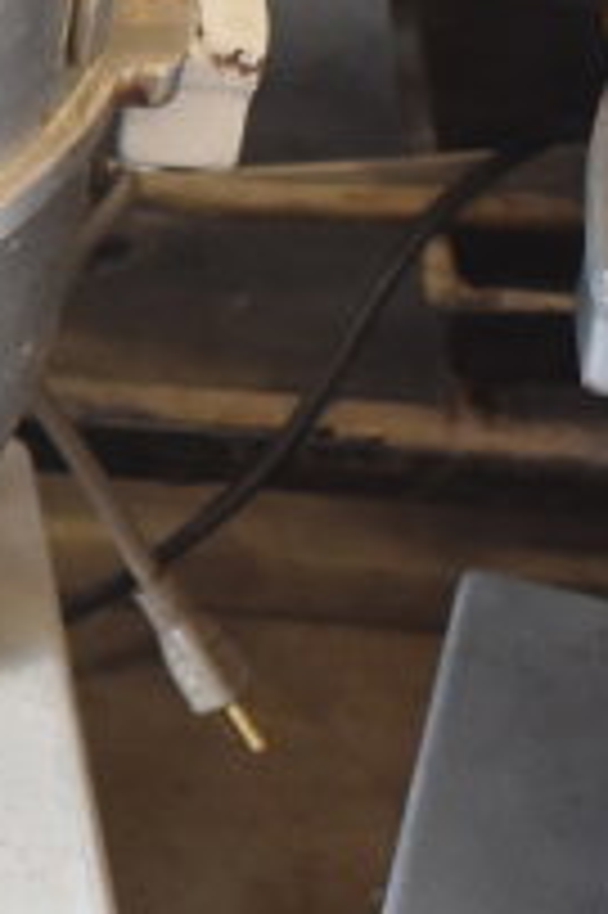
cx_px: -603
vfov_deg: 11.5
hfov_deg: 7.5
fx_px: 4466
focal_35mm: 176
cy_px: -155
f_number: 4
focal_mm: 26
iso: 1000
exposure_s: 1/40
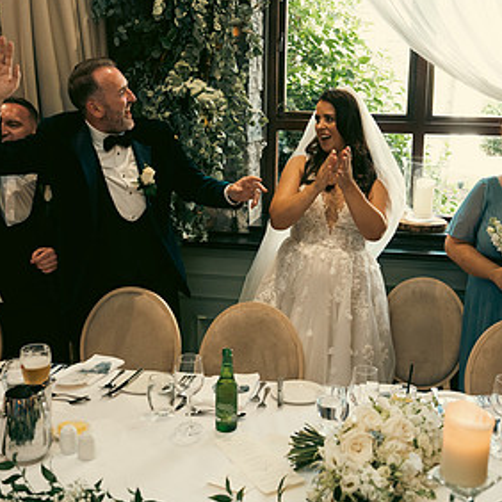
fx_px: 689
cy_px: 220
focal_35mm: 42
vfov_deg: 40.0
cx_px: 292
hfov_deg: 39.9
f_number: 3.5
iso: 1600
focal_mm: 24
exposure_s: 1/160
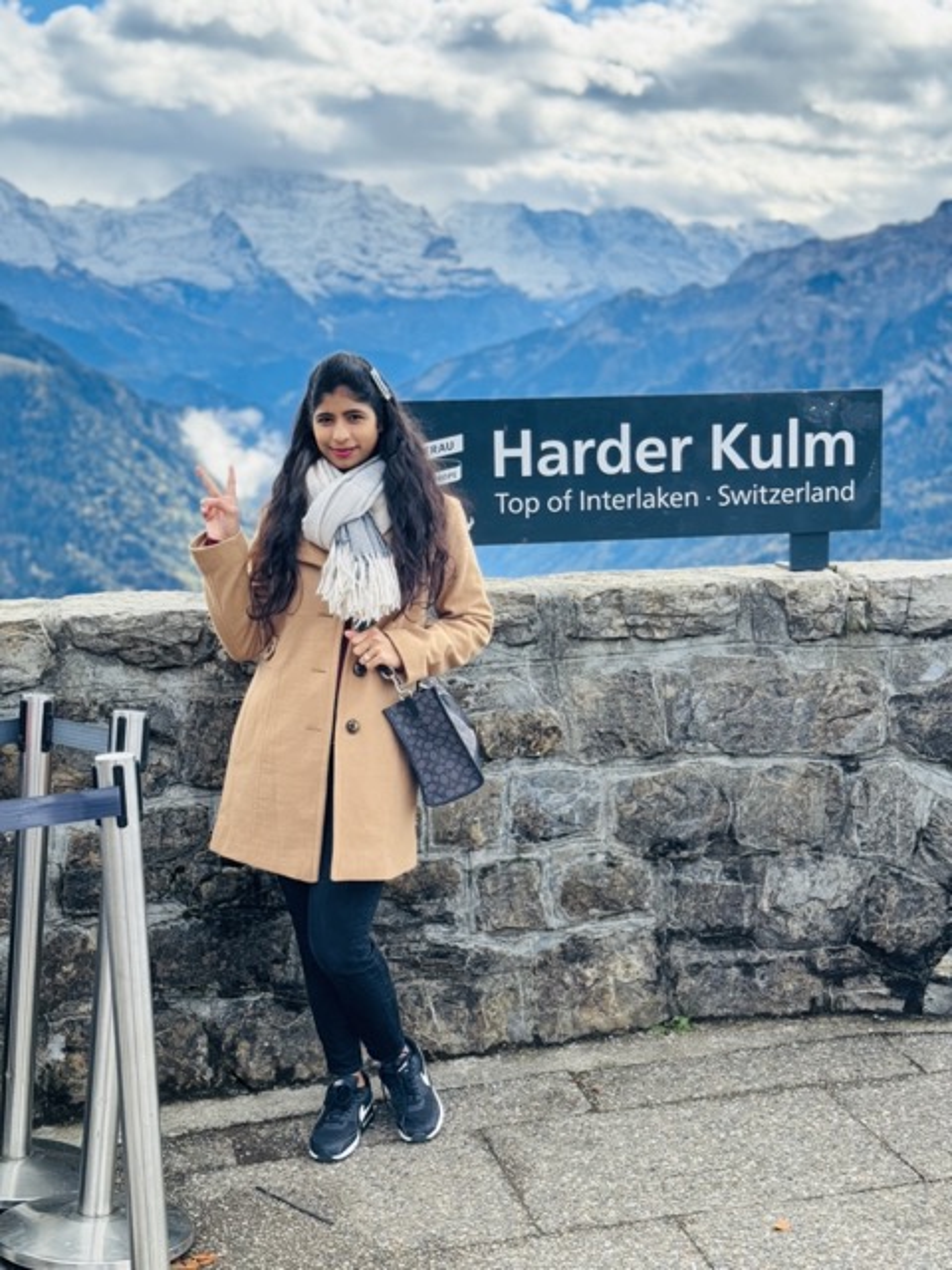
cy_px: 635
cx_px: 476
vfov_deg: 39.7
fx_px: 1760
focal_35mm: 48
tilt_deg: -6.4
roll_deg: +0.7
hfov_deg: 30.3
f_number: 1.78
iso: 64
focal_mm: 6.86
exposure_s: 1/1818
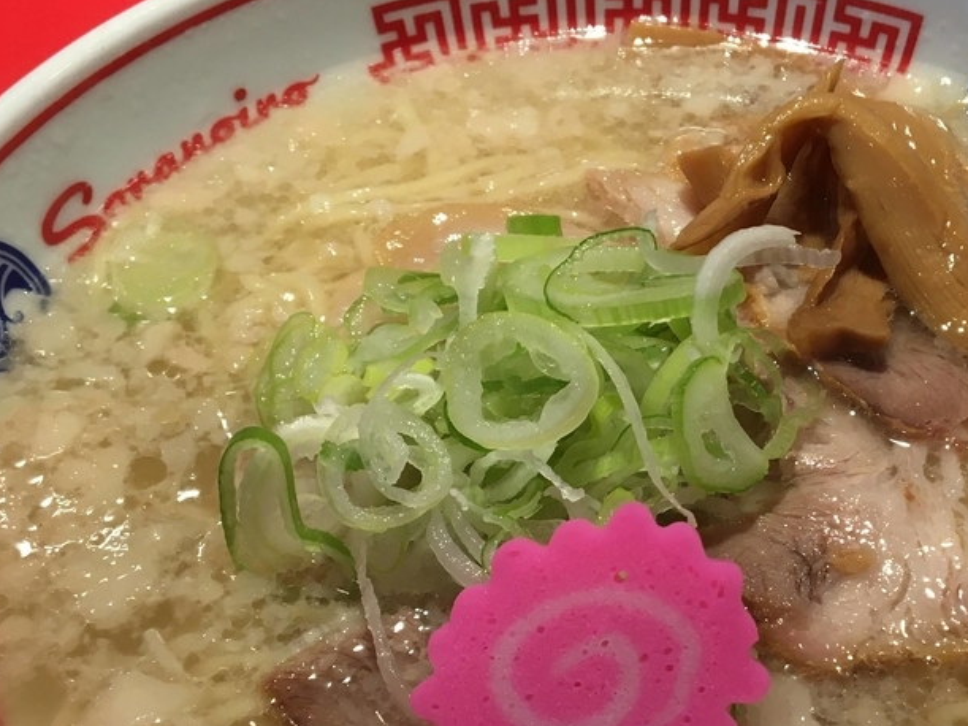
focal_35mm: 57
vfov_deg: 25.3
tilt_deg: -49.3
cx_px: 642
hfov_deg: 33.5
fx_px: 1594
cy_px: 545
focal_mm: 4.15
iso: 32
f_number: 2.2
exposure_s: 1/40
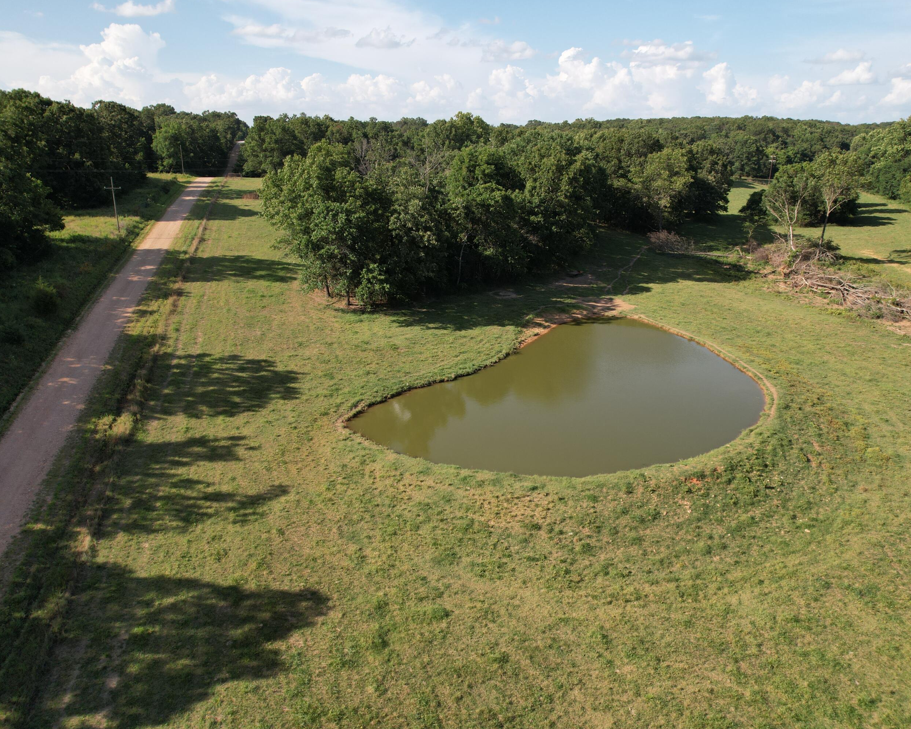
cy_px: 364
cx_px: 462
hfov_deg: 68.1
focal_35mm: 25
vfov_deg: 56.8
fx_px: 674
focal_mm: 8.38
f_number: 2.8
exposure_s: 1/180
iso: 100
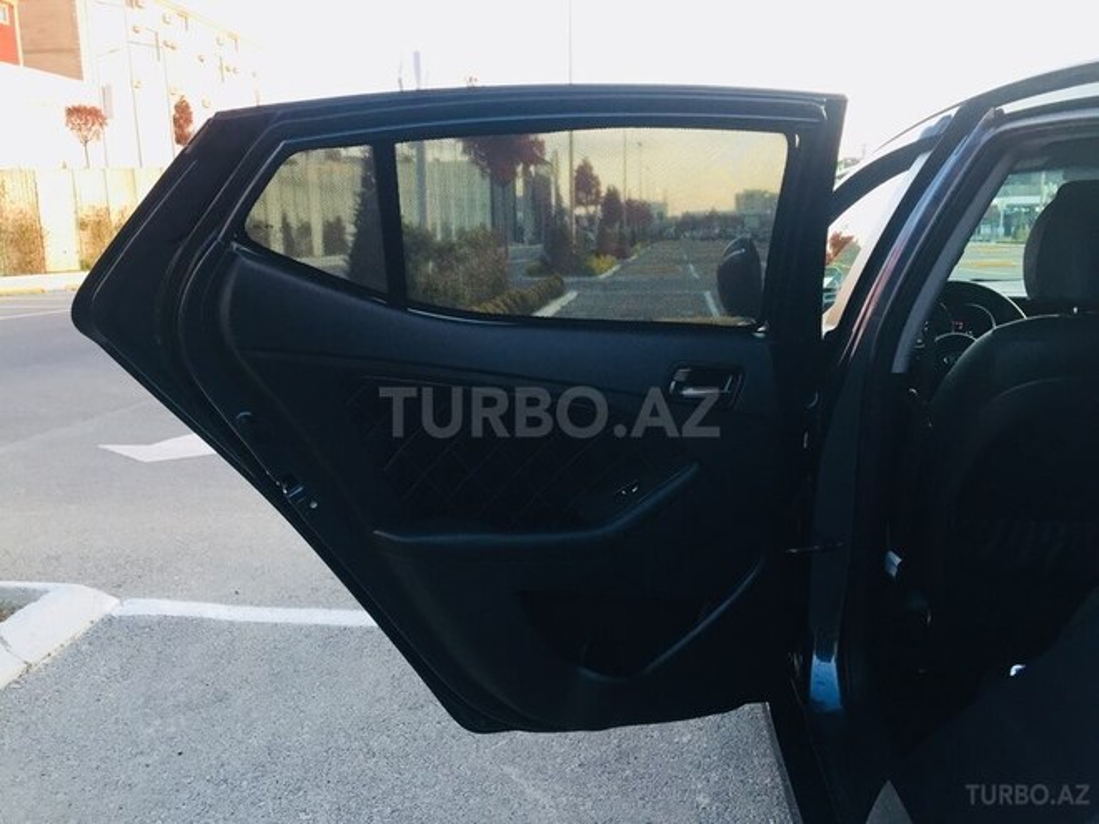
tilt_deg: -10.3
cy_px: 412
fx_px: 921
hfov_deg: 61.7
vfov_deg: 48.2
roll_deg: +0.8
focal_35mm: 29
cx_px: 550
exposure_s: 1/33
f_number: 2.2
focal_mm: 4.15
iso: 50
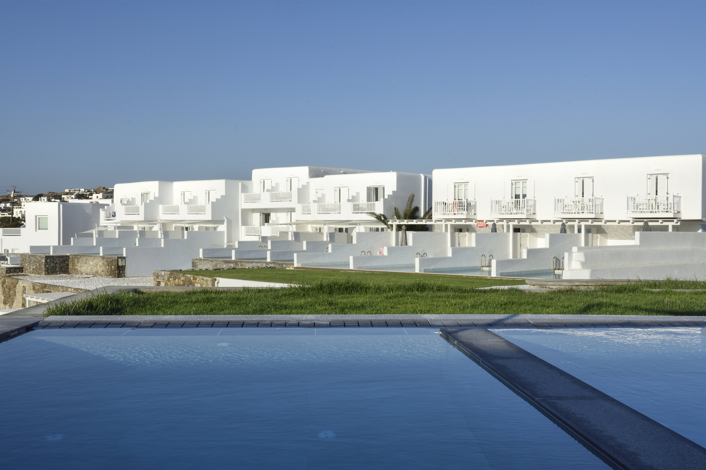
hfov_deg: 49.6
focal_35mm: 39
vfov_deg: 34.2
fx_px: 765
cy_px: 235
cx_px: 353
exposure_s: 1/80
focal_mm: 26
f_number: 16
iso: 100
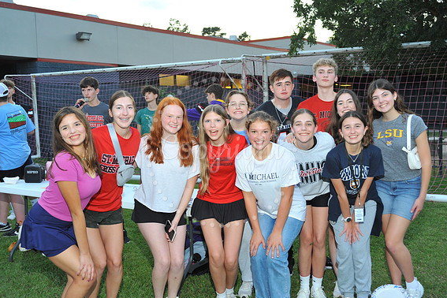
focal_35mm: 45
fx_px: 559
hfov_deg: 43.6
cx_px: 222
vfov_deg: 29.9
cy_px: 151
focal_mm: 44
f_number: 6.3
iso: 800
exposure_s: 1/60
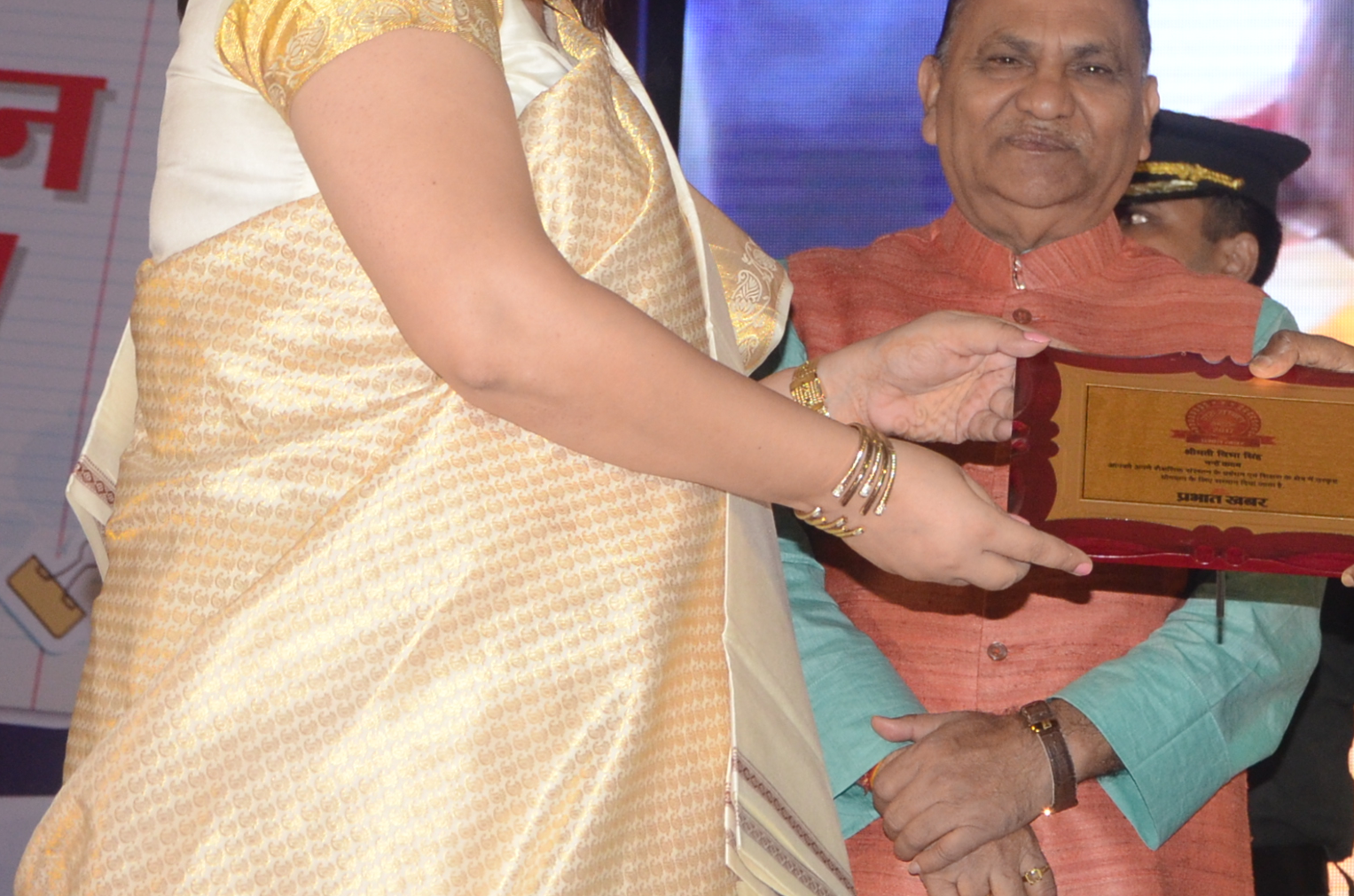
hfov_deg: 14.7
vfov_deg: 9.9
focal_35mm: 138
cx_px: 1237
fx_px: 5179
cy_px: 321
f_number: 5.6
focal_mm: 38
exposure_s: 1/125
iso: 800
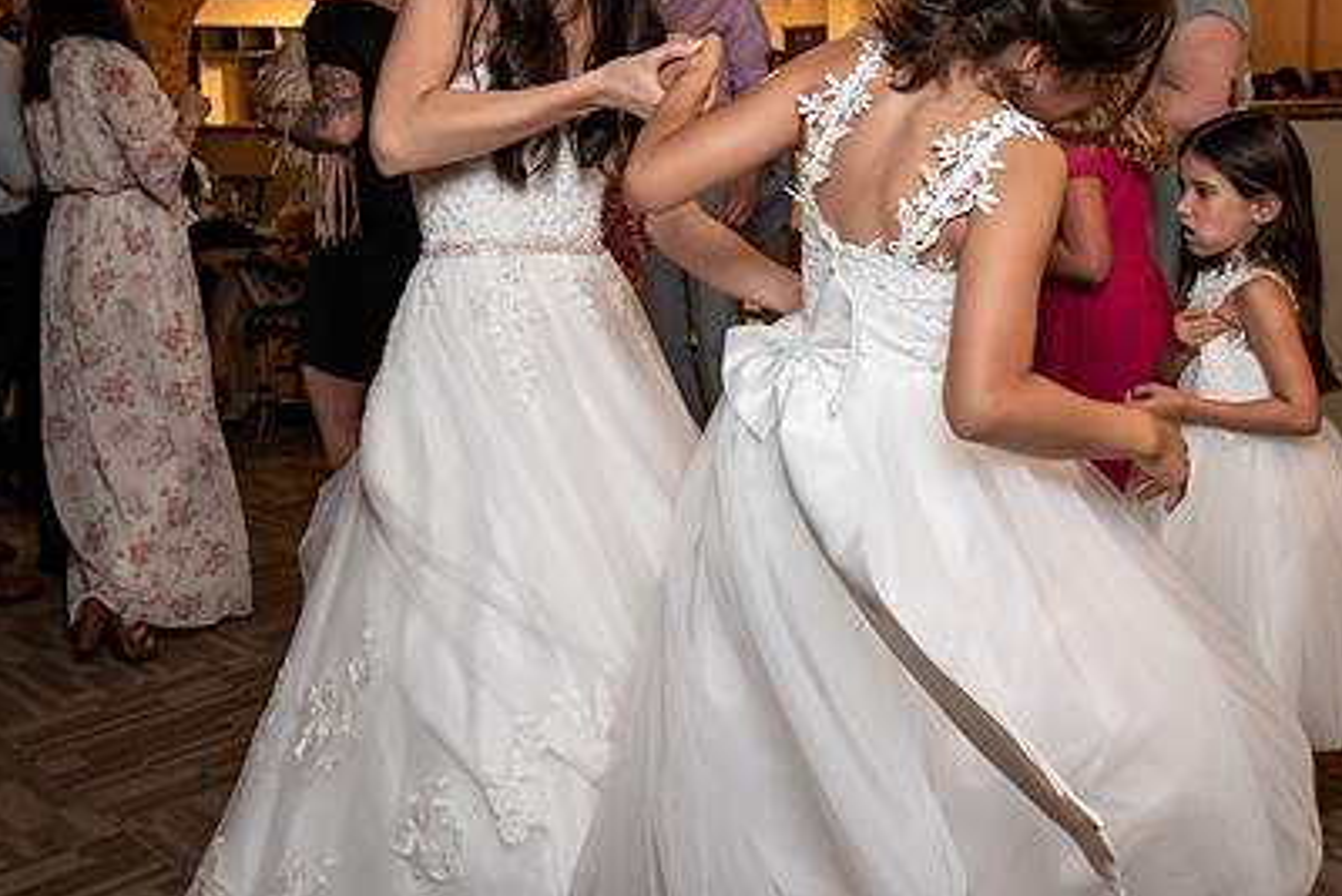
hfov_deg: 46.4
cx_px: 691
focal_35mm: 42
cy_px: 260
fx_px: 1566
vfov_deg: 31.5
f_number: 5.6
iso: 2000
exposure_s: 1/200
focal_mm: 29
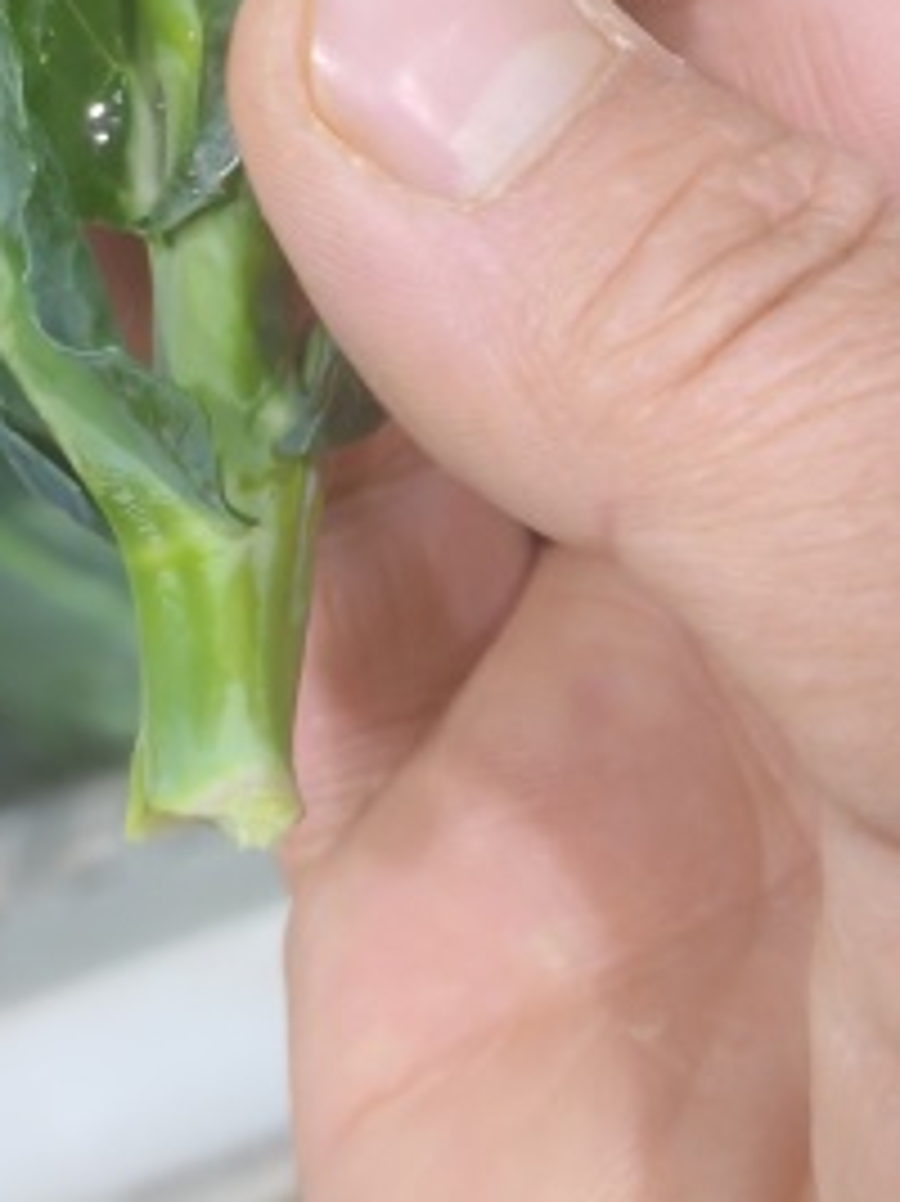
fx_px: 3747
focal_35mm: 108
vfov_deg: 17.6
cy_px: -88
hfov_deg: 13.7
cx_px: 558
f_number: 1.95
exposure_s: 1/50
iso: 1000
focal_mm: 5.52
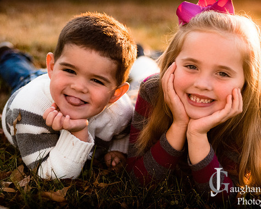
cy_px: 103
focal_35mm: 86
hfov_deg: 22.2
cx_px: 133
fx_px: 664
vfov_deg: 17.9
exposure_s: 1/3200
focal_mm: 50
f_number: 1.8
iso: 640
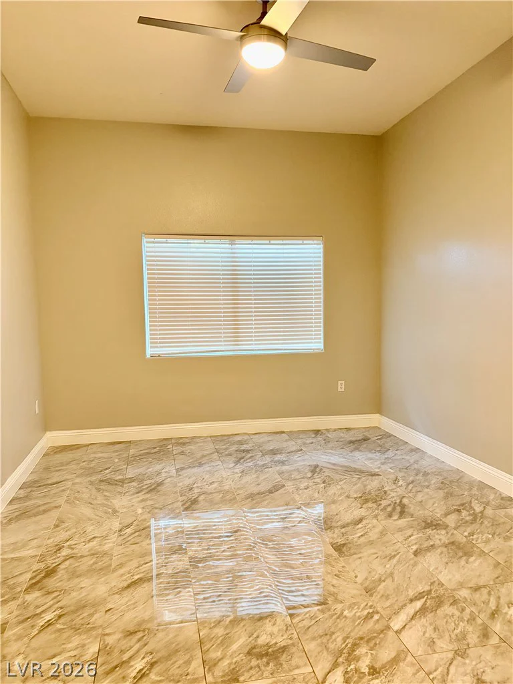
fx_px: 514
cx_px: 256
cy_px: 342
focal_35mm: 26
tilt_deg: -4.0
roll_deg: +1.5
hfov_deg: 53.1
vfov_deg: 67.3
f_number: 1.6
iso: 400
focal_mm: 5.96
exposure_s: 1/60
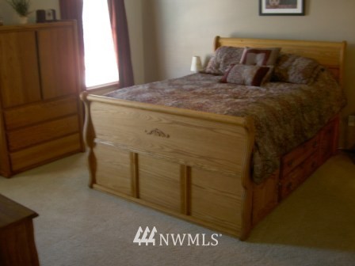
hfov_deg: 47.9
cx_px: 178
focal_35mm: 39
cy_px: 133
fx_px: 400
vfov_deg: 36.8
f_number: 2.8
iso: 100
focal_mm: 8
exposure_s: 1/8
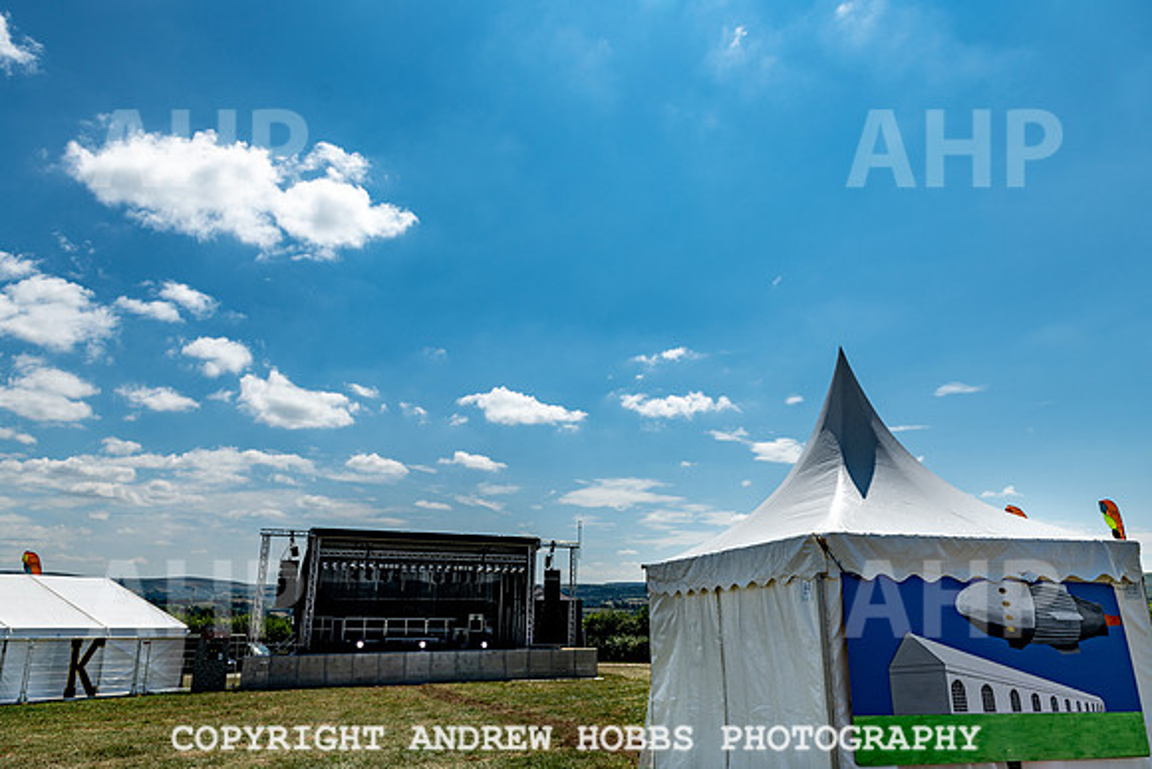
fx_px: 814
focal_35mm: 25
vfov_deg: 50.5
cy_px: 384
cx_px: 576
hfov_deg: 70.5
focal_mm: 24
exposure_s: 1/1000
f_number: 5.6
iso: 64
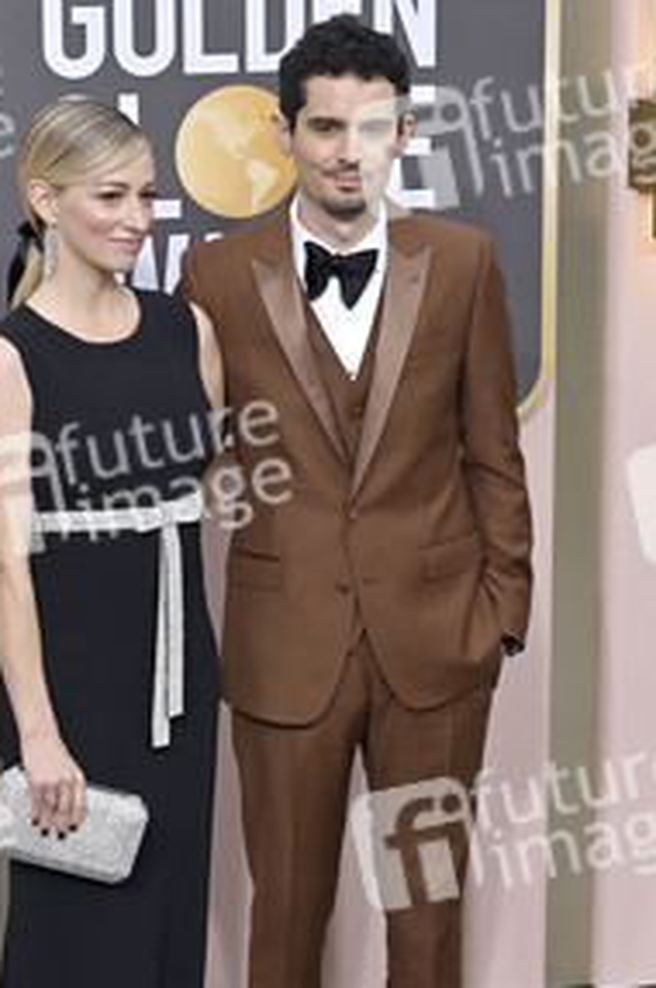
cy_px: 656
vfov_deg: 20.8
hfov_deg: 13.9
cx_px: 214
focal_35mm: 98
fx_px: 2685
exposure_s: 1/640
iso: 800
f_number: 8
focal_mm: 70
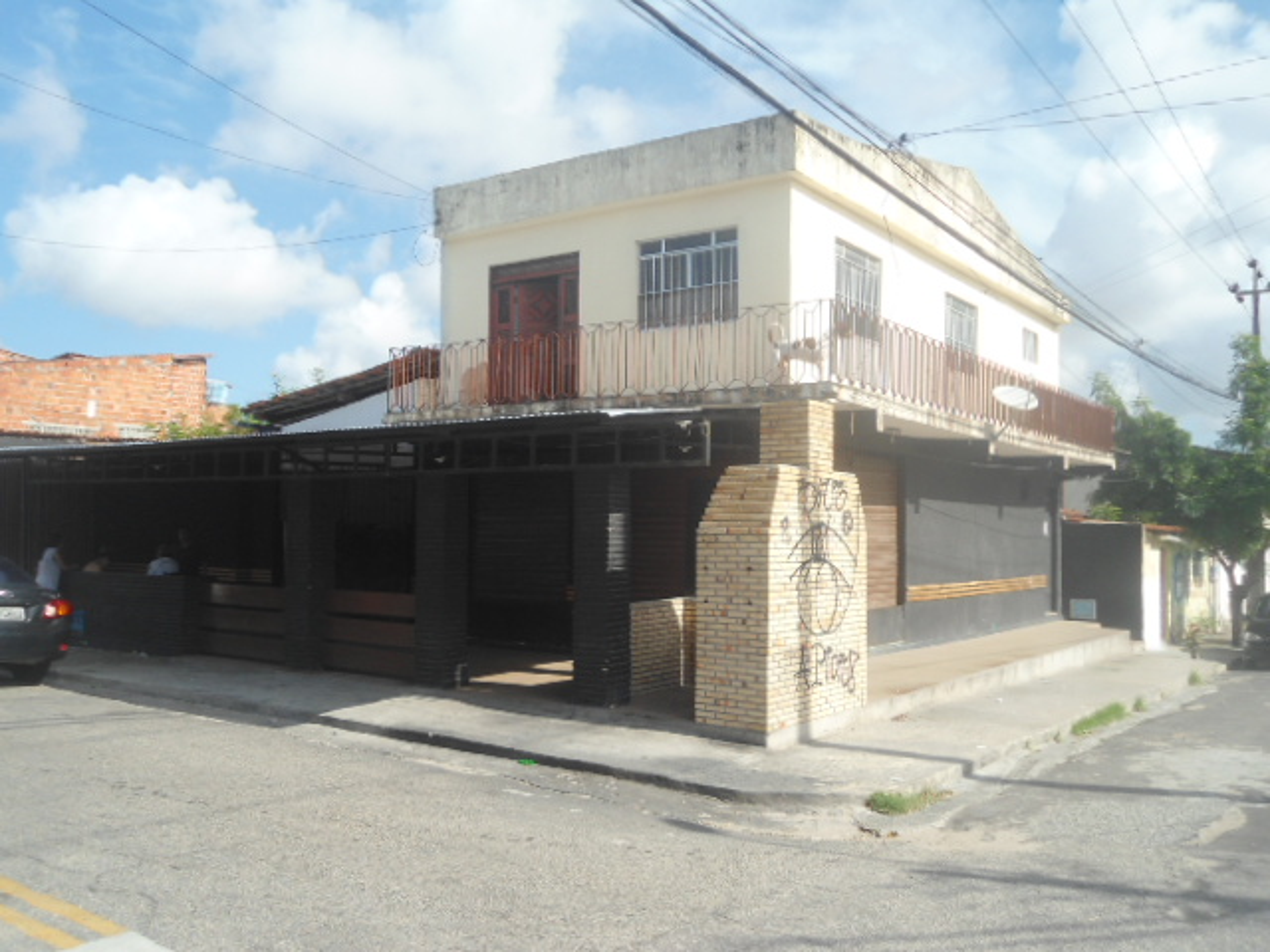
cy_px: 476
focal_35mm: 31
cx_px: 635
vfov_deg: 45.4
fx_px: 1137
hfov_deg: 58.4
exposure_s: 1/800
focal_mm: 5.6
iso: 80
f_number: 3
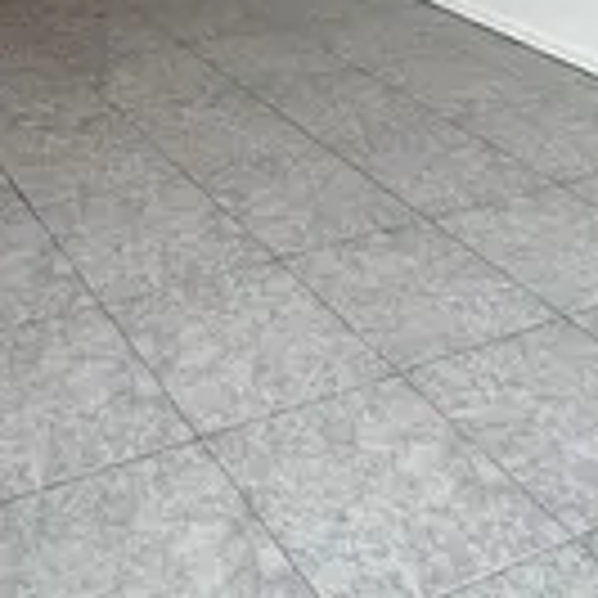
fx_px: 1095
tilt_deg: -13.7
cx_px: 130
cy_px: -63
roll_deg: +0.3
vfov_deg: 27.8
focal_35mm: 56
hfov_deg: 29.9
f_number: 2.2
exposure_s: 1/146
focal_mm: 2.22
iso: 40
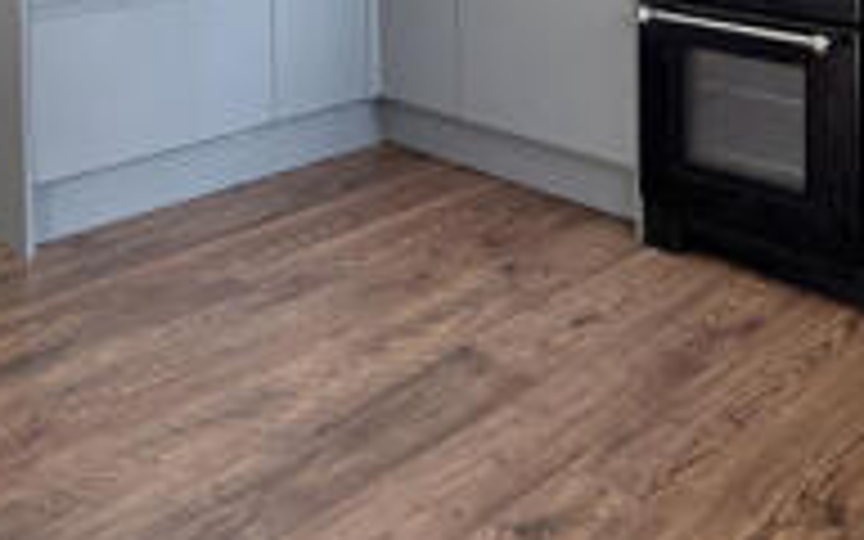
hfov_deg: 43.5
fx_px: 1060
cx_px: 601
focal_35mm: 45
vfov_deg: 24.6
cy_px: -178
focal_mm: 2.22
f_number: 2.2
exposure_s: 1/121
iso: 125
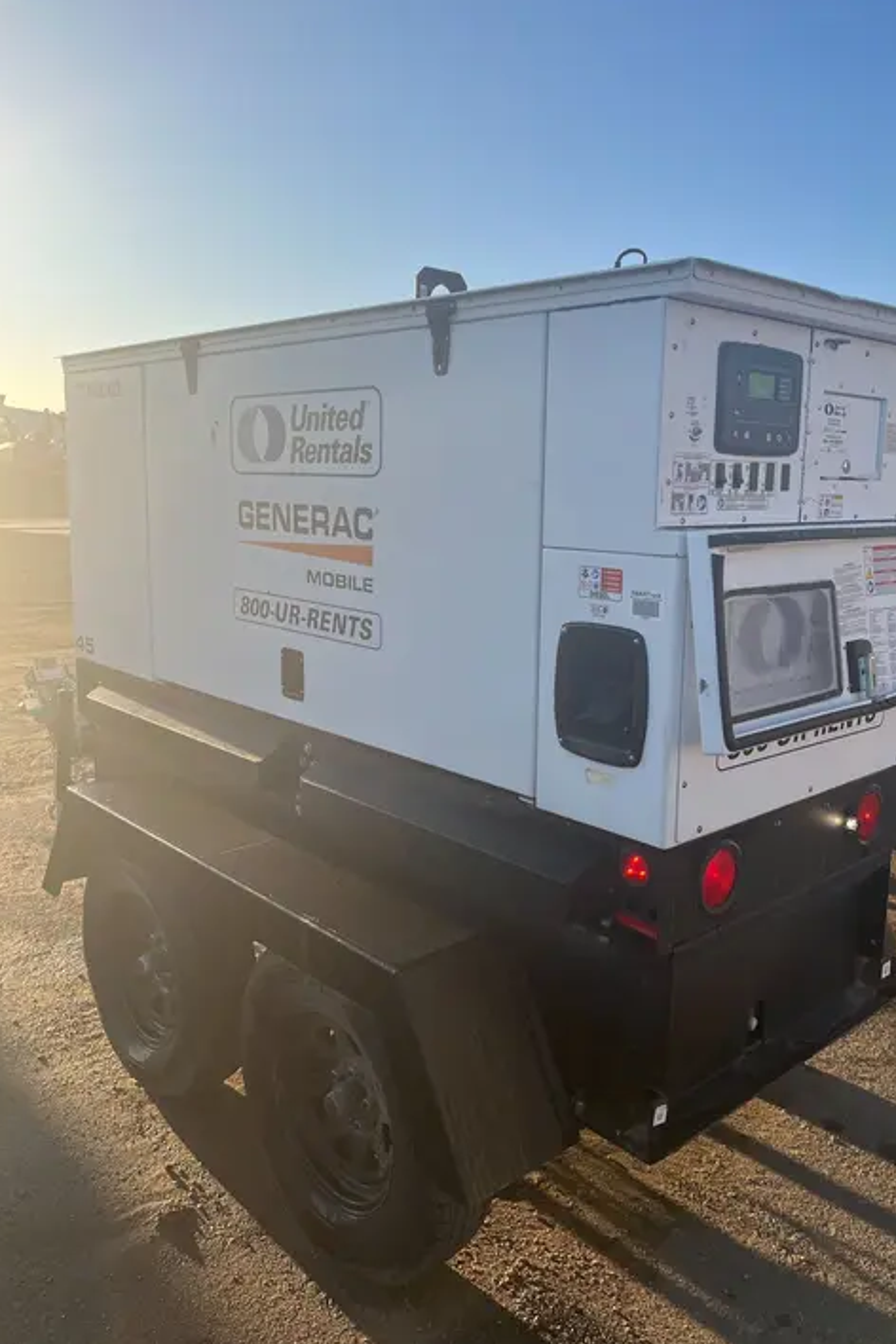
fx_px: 1045
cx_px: 476
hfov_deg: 46.4
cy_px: 656
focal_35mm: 28
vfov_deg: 65.5
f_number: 1.6
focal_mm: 5.1
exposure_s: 1/1776
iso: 50
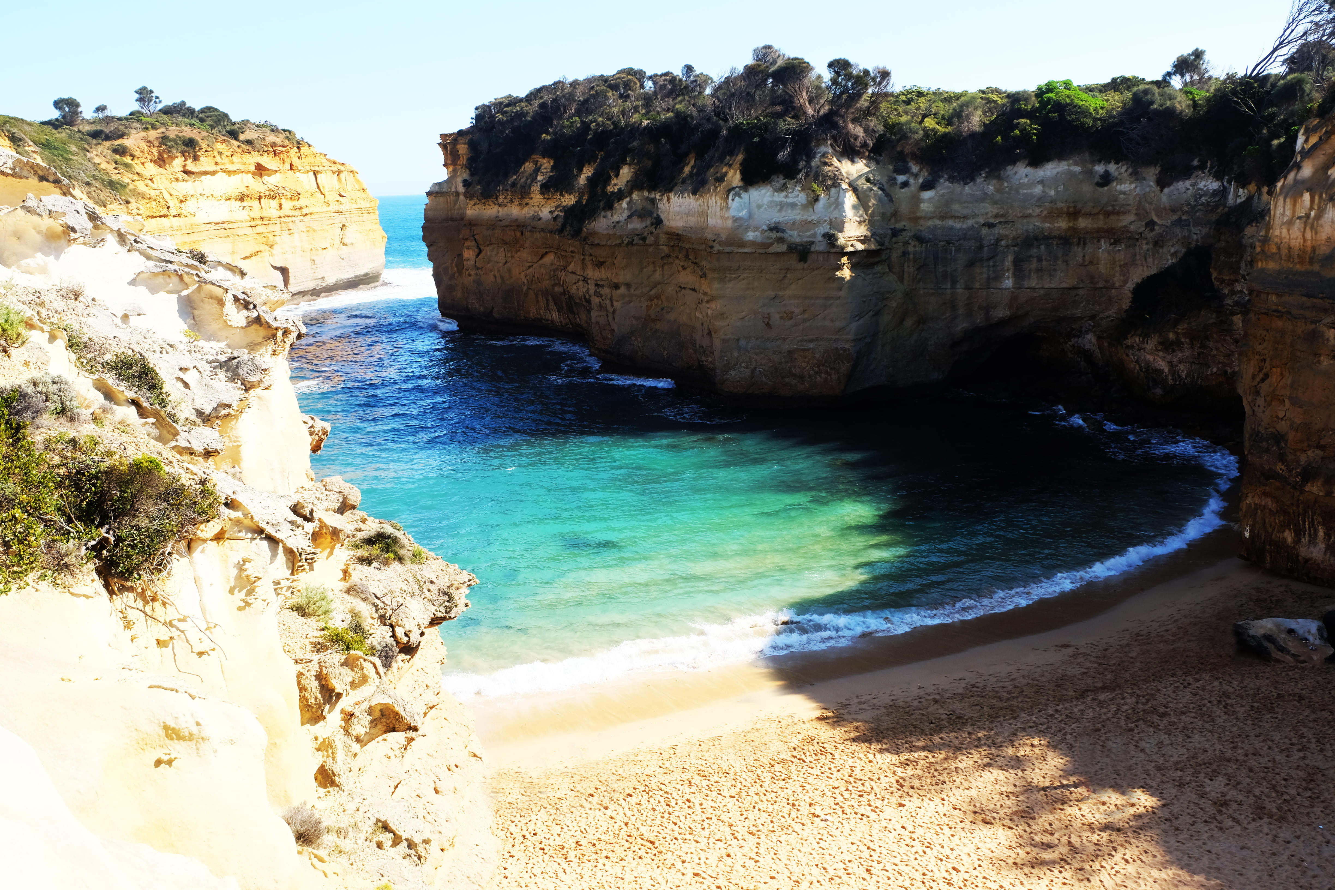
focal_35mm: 33
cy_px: 445
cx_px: 668
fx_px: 1224
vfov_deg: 40.0
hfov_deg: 57.2
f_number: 7.1
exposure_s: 1/420
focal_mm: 22.2
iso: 400
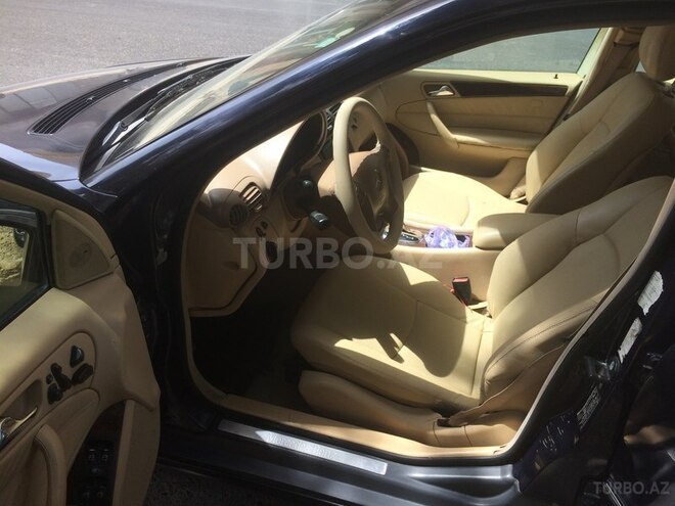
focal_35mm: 29
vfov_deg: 48.2
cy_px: 253
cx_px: 338
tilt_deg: -31.9
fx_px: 565
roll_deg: -5.2
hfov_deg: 61.7
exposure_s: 1/427
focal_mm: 4.15
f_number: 2.2
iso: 32
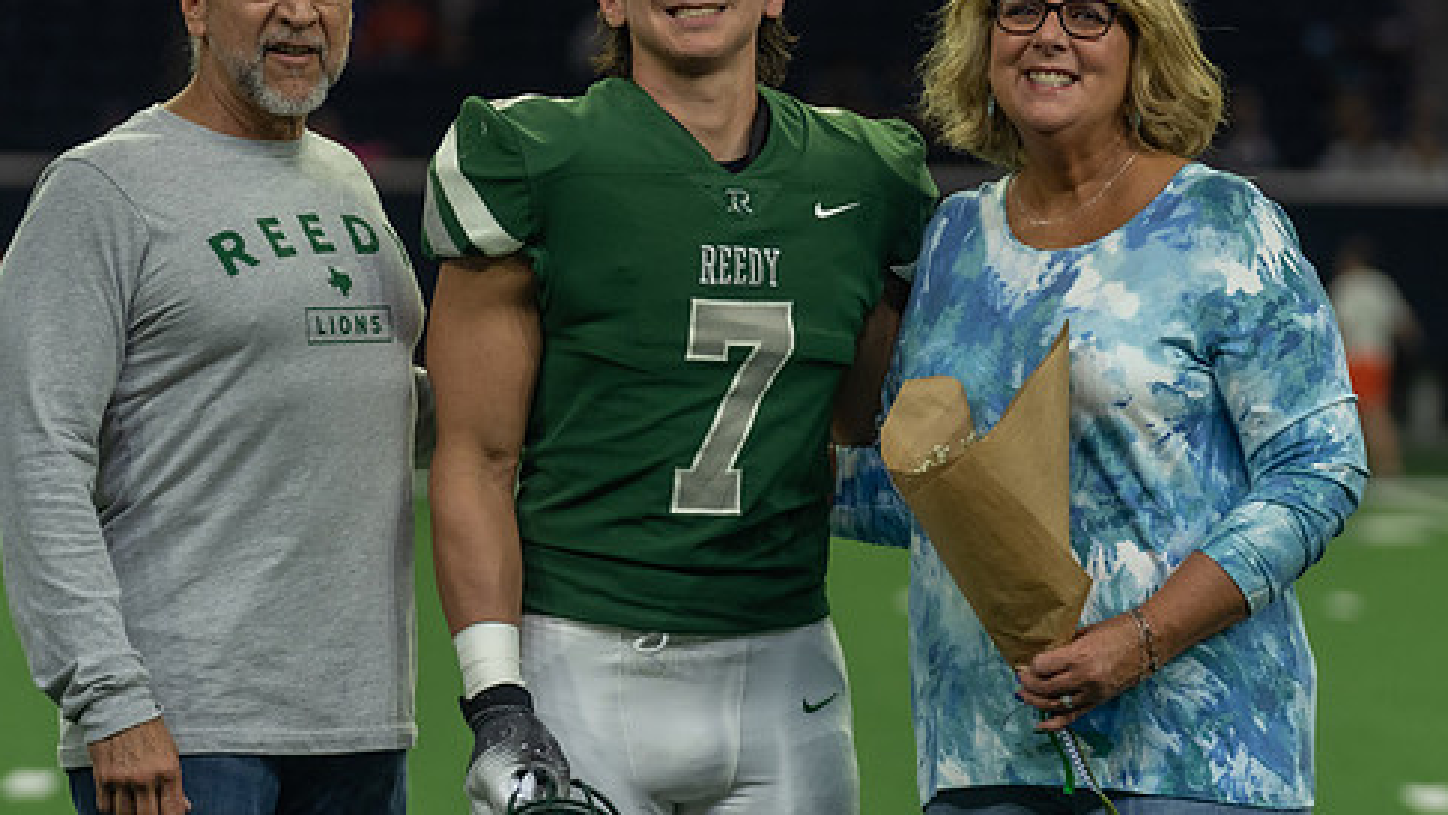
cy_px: 275
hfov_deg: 10.9
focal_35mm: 197
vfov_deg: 6.2
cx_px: 728
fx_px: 7565
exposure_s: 1/320
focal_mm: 119
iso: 1000
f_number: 2.8
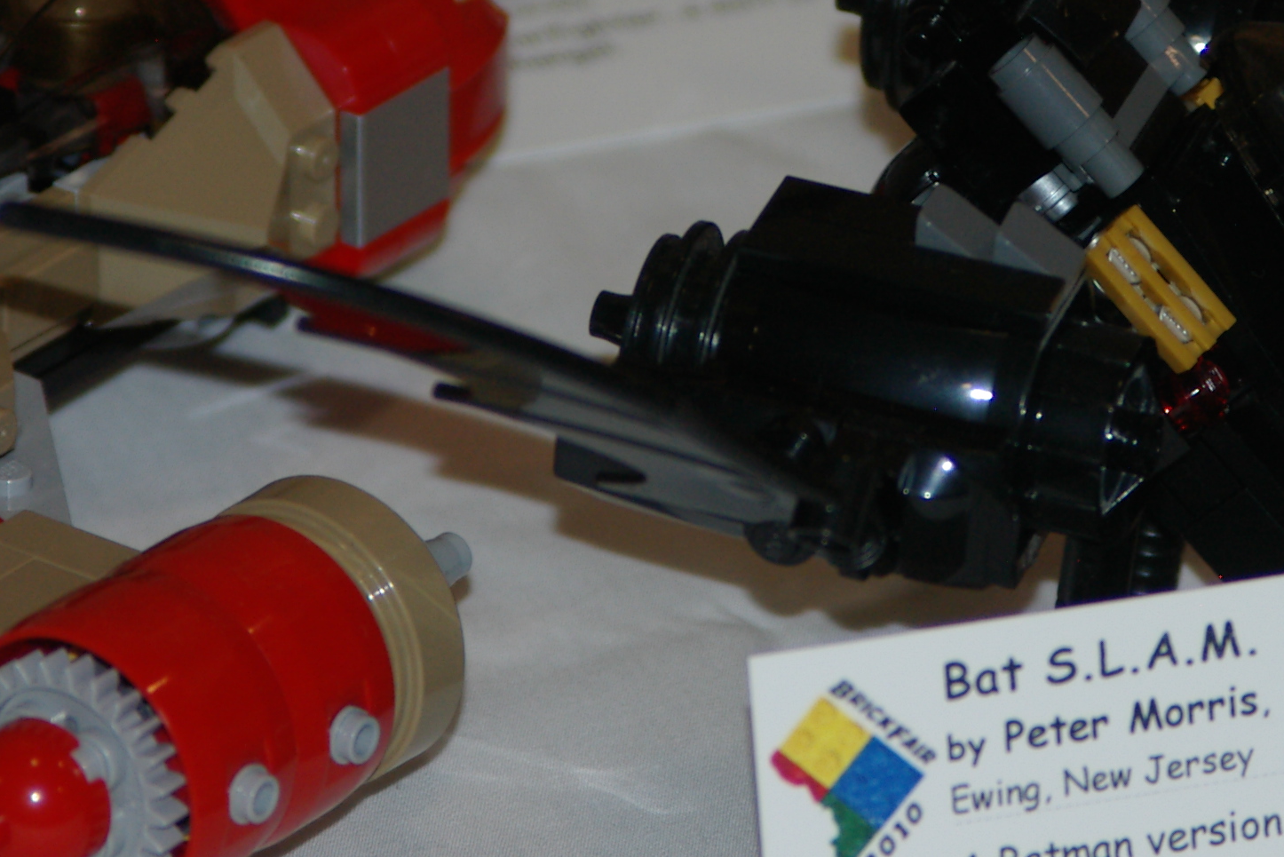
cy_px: 158
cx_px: 844
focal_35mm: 337
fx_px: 12023
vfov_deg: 4.1
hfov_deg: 6.1
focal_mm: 108
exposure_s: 1/125
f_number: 5.6
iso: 400
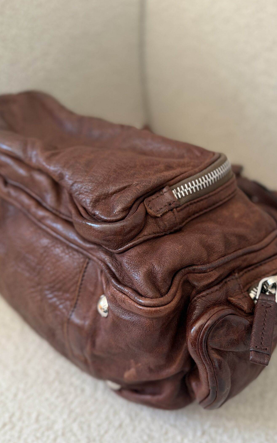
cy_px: 261
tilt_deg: -46.1
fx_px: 374
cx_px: 185
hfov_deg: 40.1
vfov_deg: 60.8
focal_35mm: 31
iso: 125
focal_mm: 6.76
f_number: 1.78
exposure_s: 1/121
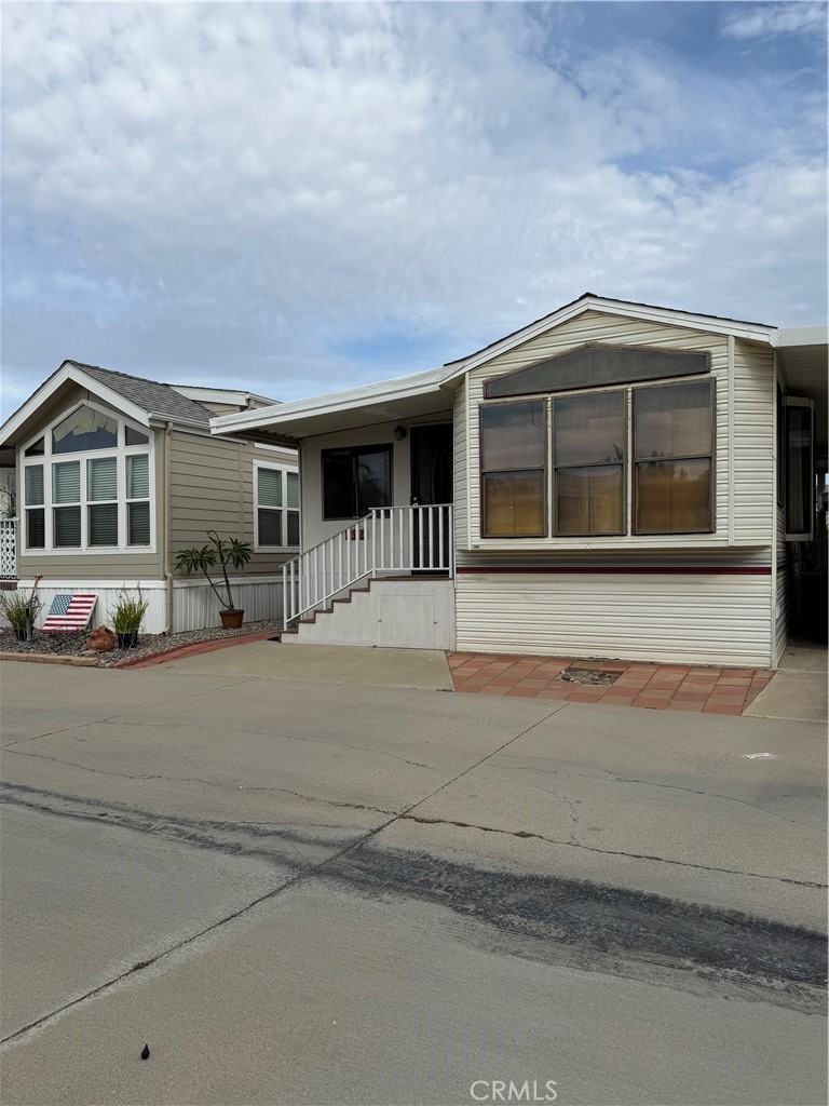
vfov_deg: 71.6
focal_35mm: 24
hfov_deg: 56.8
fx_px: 766
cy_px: 553
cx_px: 414
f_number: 1.78
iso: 80
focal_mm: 6.76
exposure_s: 1/6711
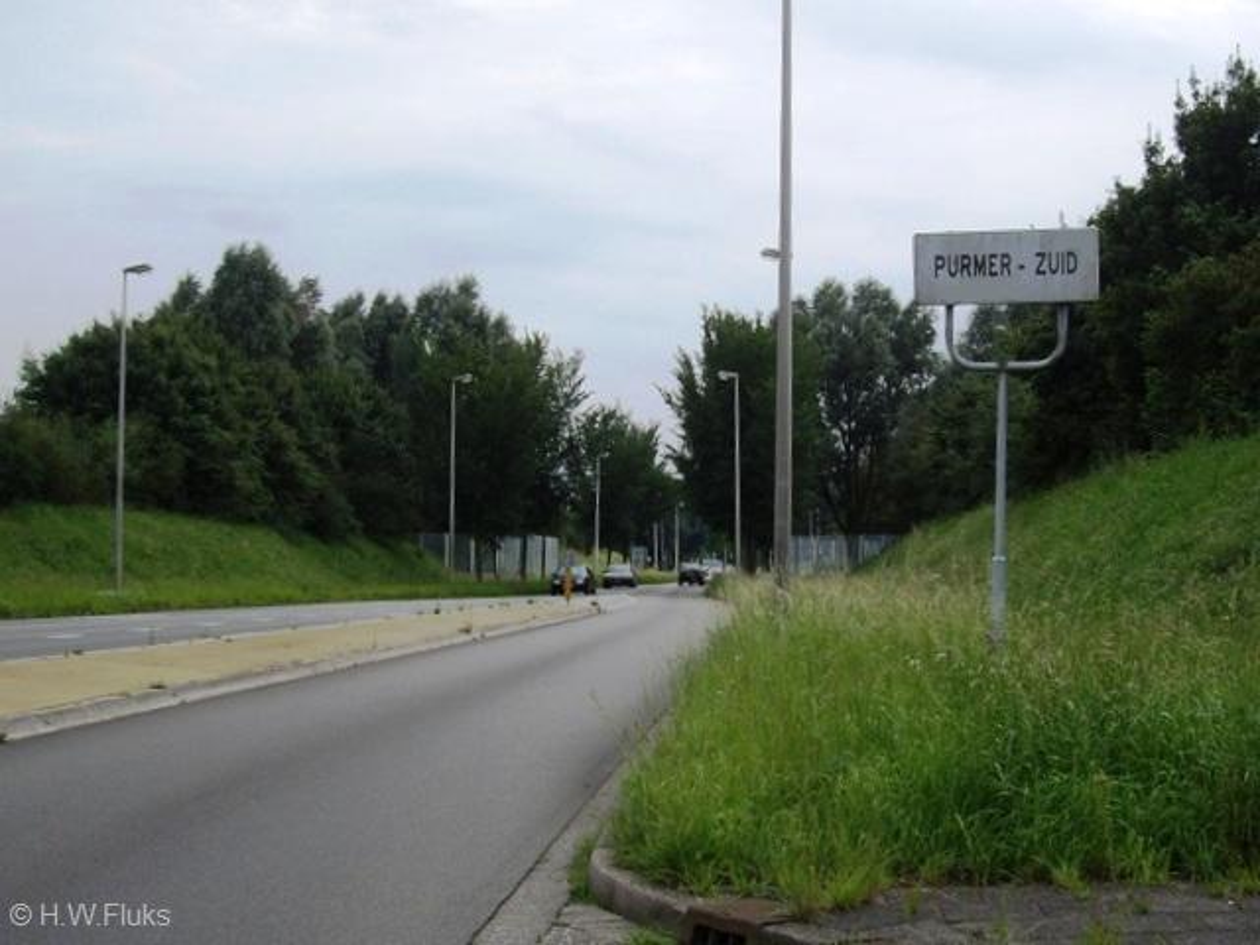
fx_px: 1383
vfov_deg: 37.7
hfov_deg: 49.0
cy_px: 472
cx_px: 630
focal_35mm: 38
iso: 64
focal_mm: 7.9
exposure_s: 1/500
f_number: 2.8
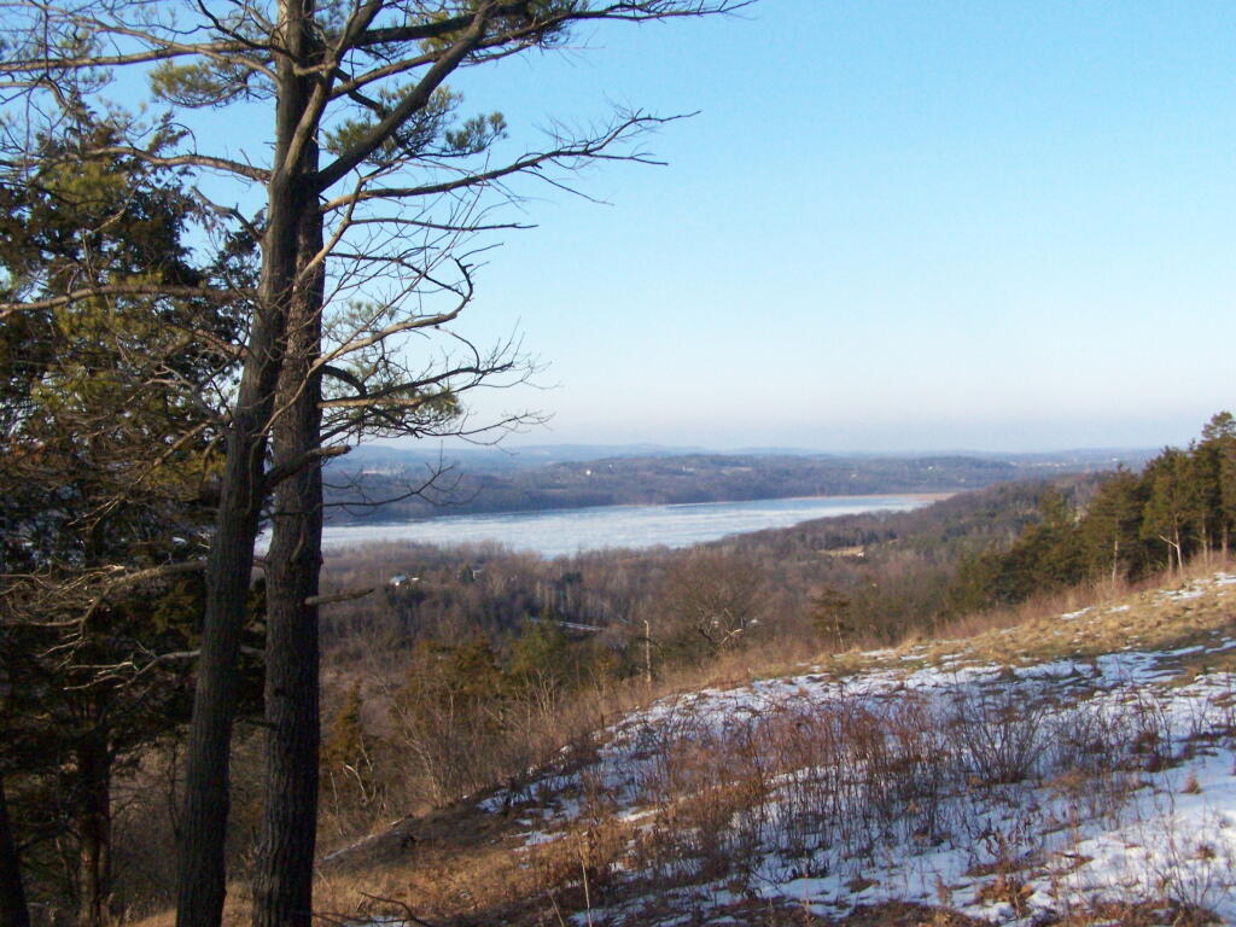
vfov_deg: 37.7
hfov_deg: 49.0
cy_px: 464
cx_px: 618
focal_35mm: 38
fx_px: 1357
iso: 400
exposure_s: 1/800
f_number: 5.6
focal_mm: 6.3
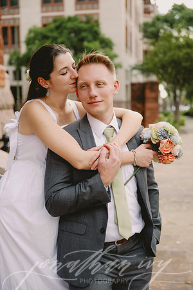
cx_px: 96
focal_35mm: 52
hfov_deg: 26.0
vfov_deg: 38.2
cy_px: 145
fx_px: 418
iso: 400
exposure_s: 1/1250
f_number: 2.8
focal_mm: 52
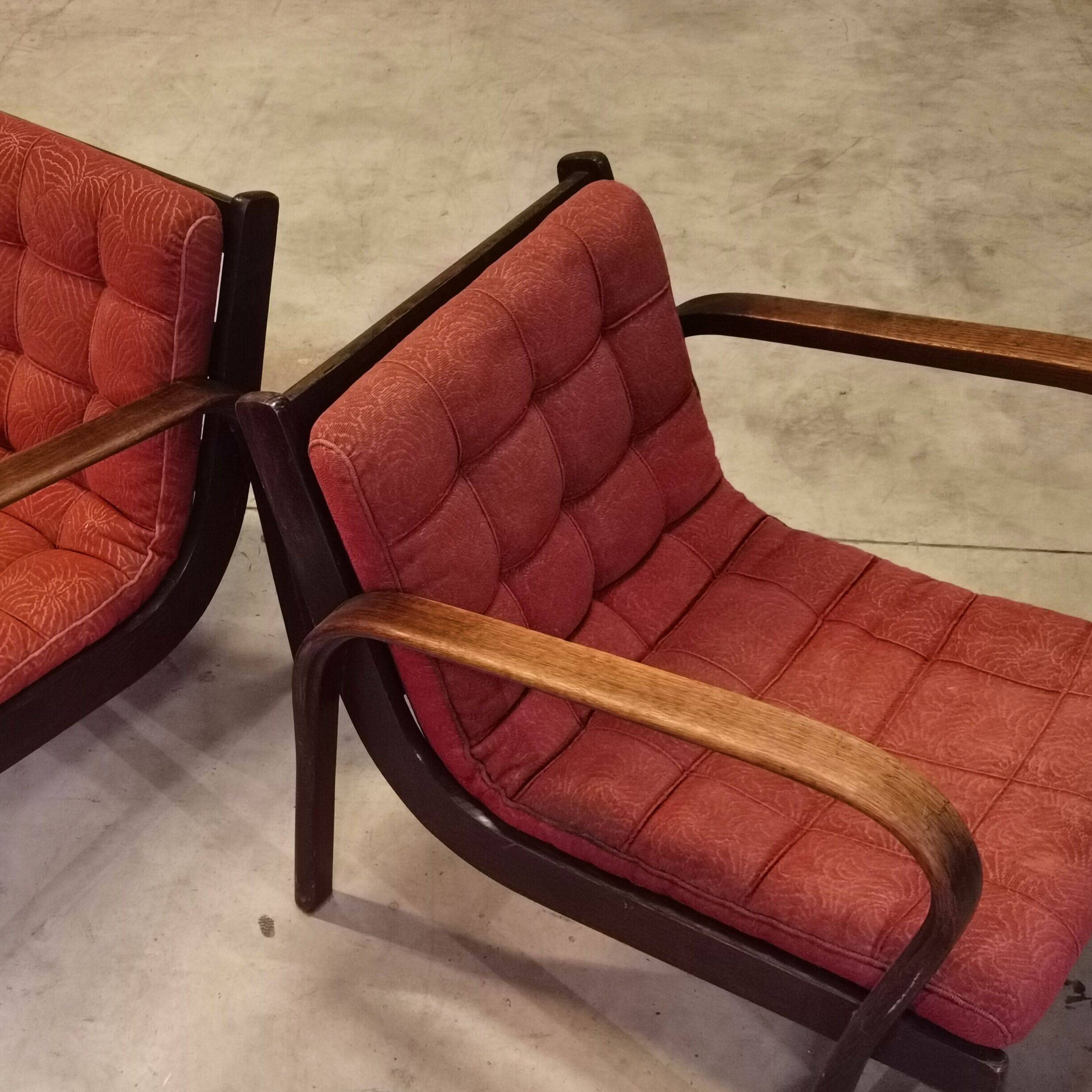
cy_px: 626
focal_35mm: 46
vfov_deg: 36.7
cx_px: 361
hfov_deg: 36.4
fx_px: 1642
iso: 640
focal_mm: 6.71
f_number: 1.9
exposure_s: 1/33.3
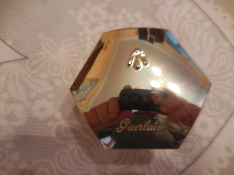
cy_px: 88
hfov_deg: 69.4
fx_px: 169
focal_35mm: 25
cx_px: 117
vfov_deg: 54.9
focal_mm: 4.5
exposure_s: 1/10
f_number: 3.3
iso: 400
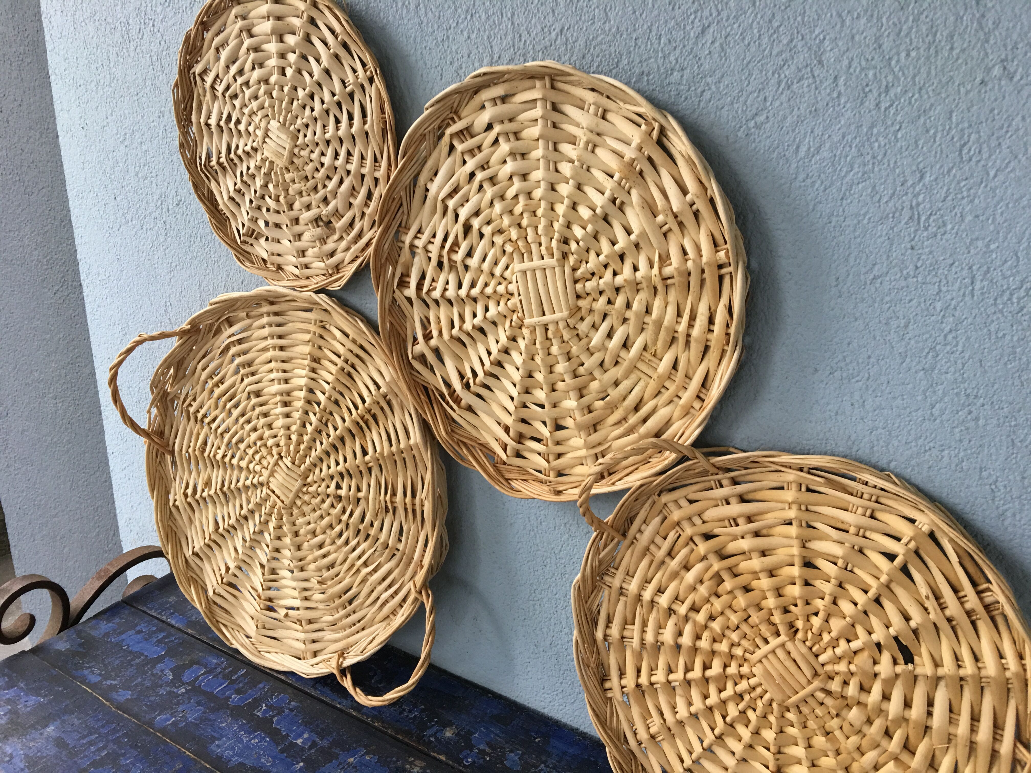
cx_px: 516
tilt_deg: -17.1
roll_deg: -0.6
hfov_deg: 61.7
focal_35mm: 29
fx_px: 864
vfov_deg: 48.2
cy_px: 386
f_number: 2.2
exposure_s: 1/33
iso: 50
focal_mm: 4.15
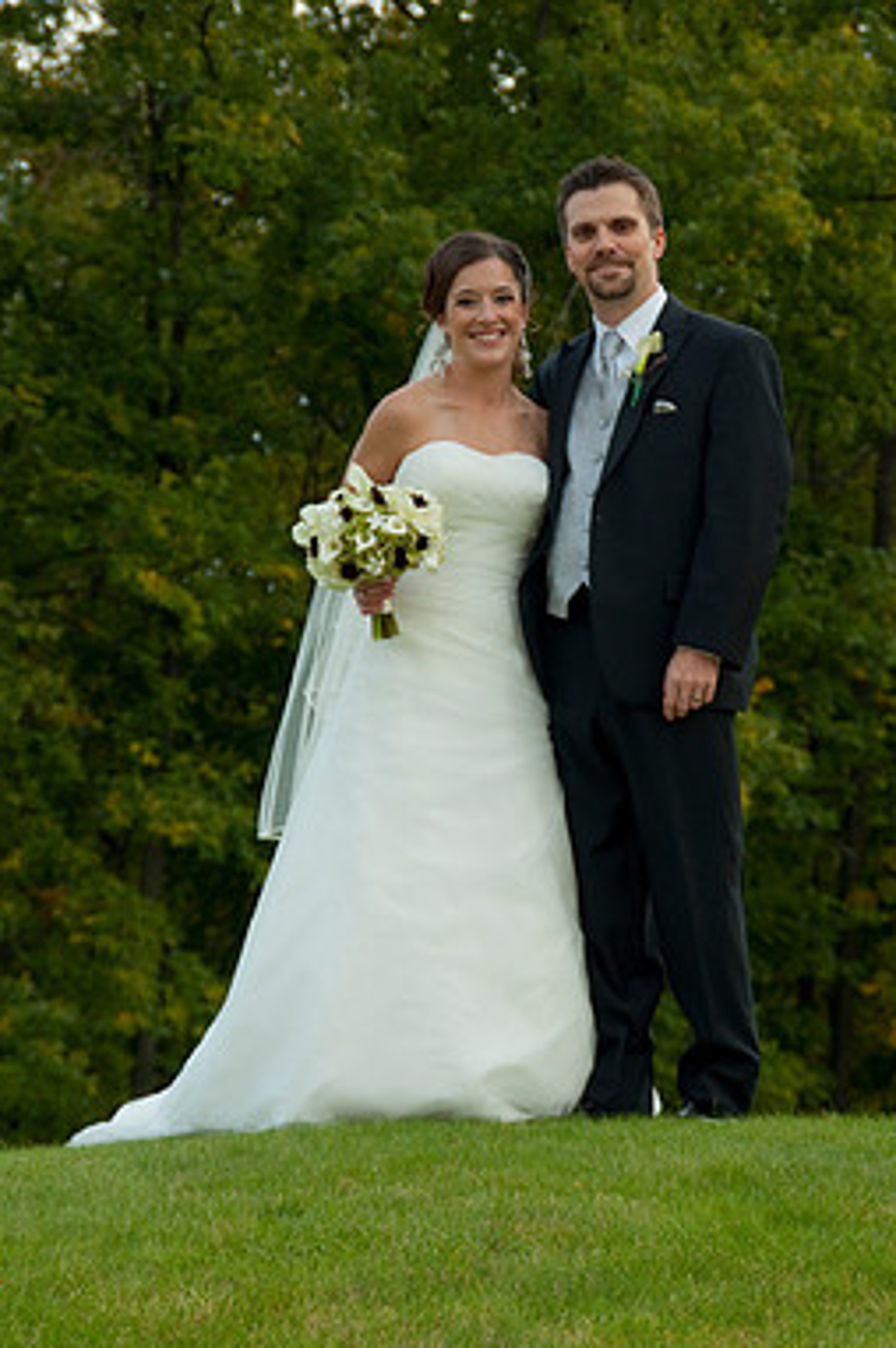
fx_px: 5161
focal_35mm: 138
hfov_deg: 9.9
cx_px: 478
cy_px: 579
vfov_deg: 14.9
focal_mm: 78
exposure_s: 1/200
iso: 200
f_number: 7.1
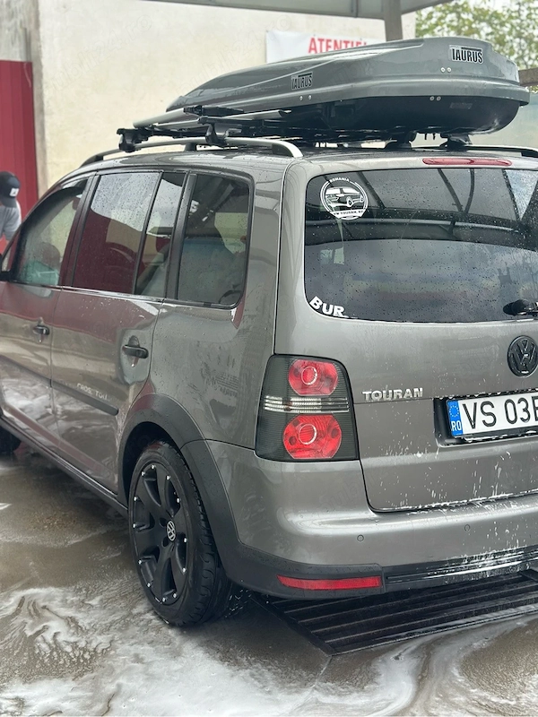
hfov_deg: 30.3
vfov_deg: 39.7
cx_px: 269
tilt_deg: -9.4
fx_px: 995
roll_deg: +0.2
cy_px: 358
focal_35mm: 48
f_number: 1.78
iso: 80
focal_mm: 6.86
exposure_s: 1/2070
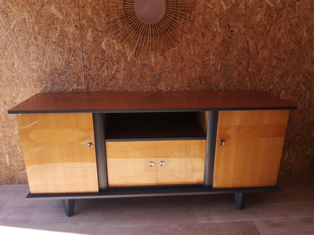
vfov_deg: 51.4
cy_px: 118
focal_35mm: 27
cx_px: 157
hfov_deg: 65.3
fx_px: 245
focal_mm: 3.95
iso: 50
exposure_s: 1/301
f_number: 1.8
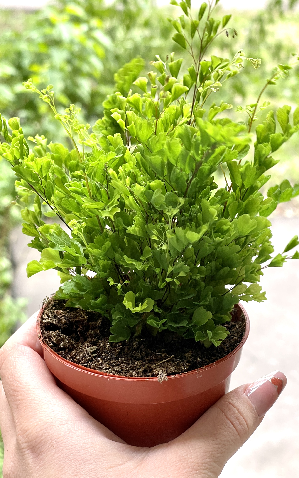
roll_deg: -0.1
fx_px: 887
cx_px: 145
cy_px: 239
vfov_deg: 30.2
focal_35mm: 68
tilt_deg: -31.1
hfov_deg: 19.1
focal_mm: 7.5
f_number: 2.2
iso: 64
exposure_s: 1/99
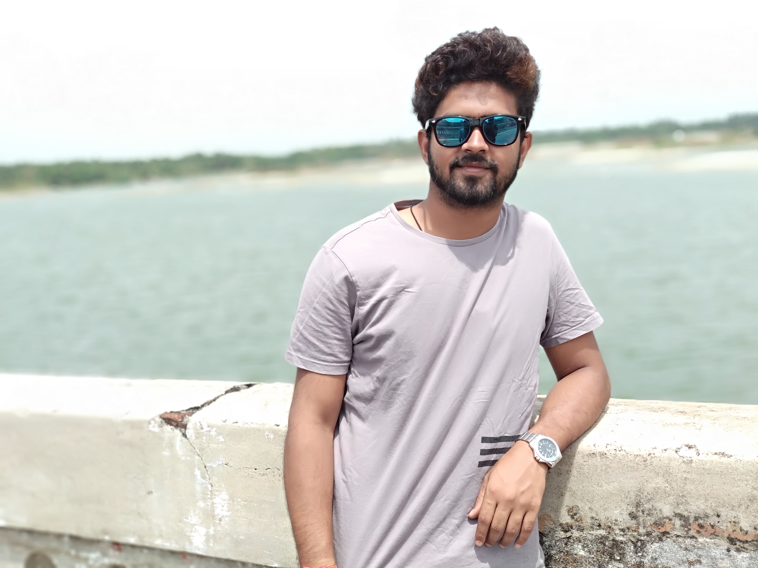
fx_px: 1139
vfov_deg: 28.0
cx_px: 379
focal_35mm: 52
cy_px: 284
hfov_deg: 36.8
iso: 100
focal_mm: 5.99
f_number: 2.6
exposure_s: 1/405
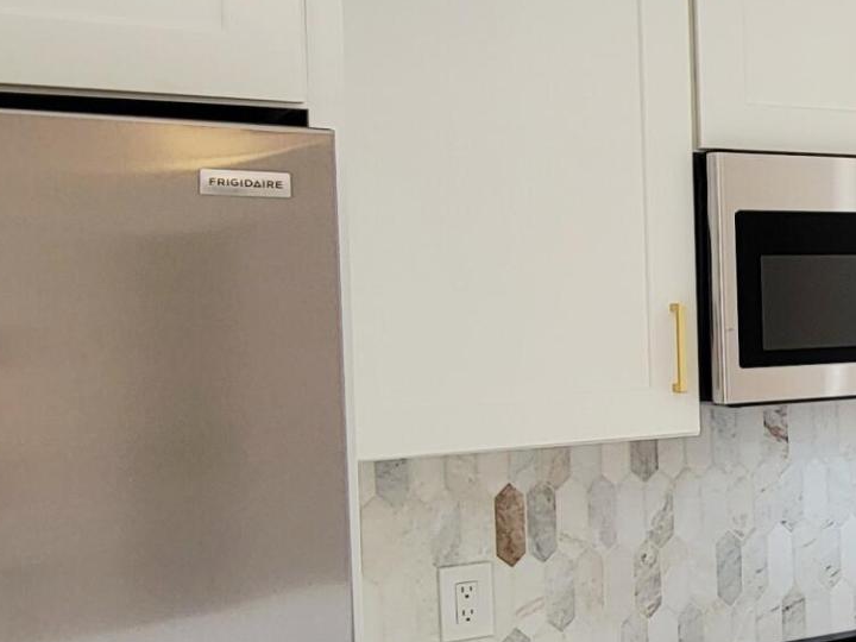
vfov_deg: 28.0
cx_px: 1163
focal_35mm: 52
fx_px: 1286
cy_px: 358
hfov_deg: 28.7
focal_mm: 2.2
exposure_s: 1/60.2
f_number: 2.2
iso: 64
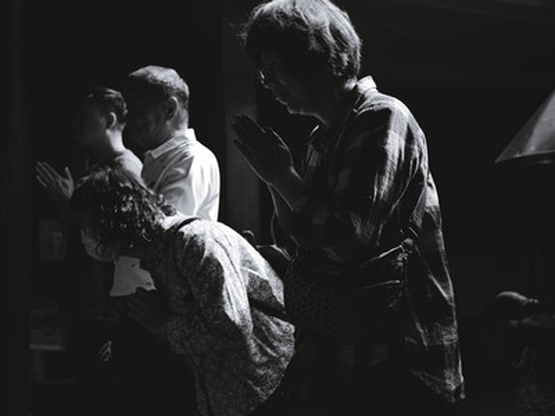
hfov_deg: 39.7
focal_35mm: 48
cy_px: 200
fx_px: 770
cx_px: 289
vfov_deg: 30.3
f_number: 4
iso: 200
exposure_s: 1/500
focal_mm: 40
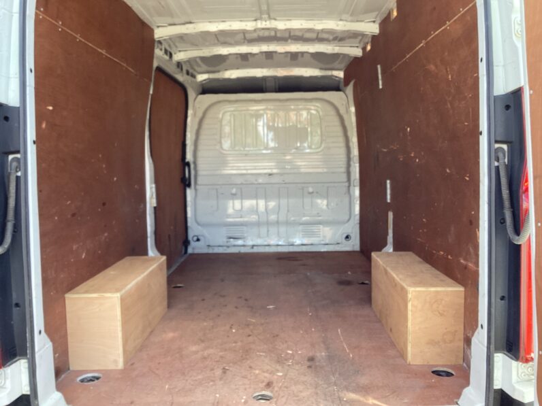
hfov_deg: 58.4
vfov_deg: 45.4
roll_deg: +0.5
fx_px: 485
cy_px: 203
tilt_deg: -8.0
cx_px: 271
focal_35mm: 31
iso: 50
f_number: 2.4
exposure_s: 1/120
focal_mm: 3.3
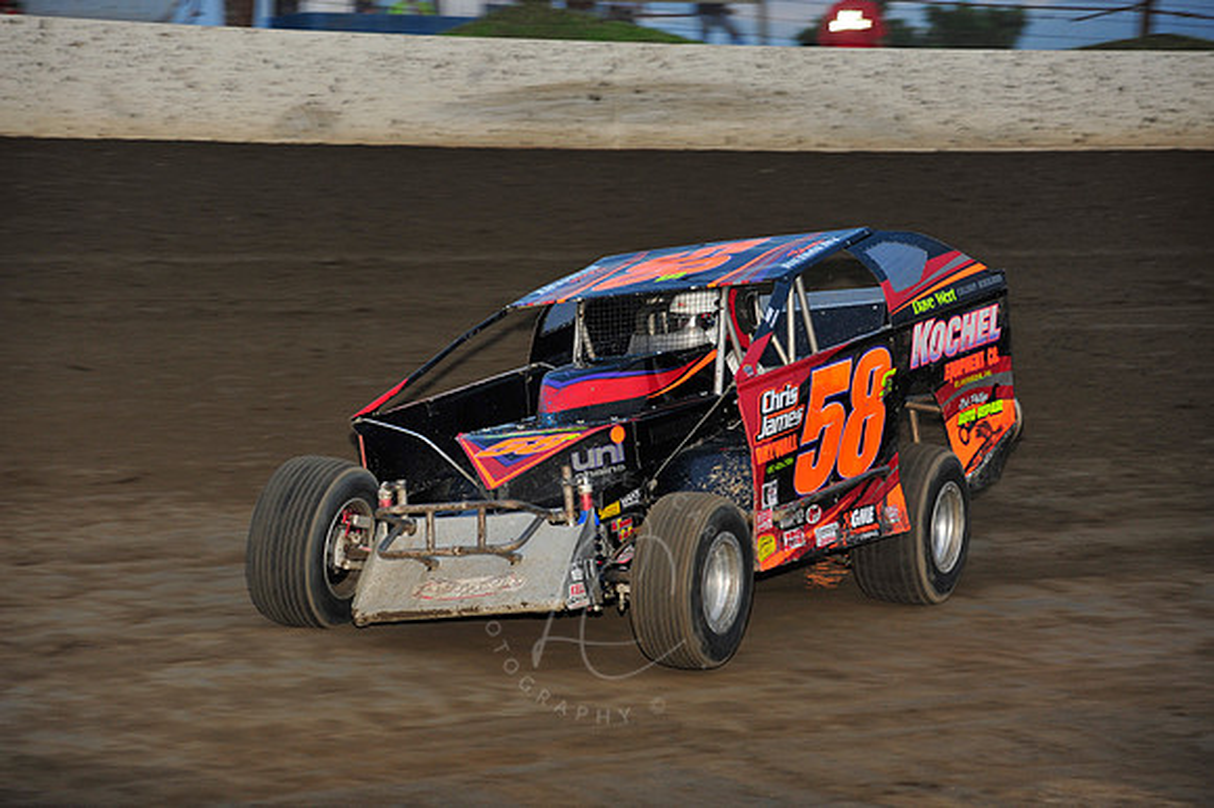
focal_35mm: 155
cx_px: 607
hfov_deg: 13.3
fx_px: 5224
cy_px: 404
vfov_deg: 8.8
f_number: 6.3
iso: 640
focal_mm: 155
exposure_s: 1/320
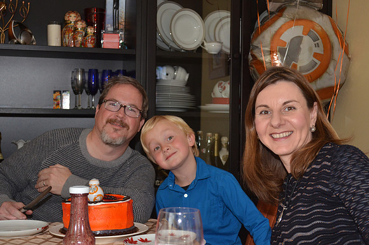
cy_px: 122
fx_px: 583
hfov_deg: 35.1
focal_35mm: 57
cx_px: 184
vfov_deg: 23.7
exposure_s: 1/60
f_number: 5
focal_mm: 38
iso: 800
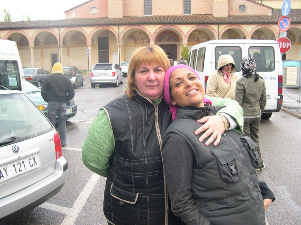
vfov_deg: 37.7
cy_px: 112
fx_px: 330
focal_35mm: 38
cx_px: 150
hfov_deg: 49.0
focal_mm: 8
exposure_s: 1/153
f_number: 2.8
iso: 100
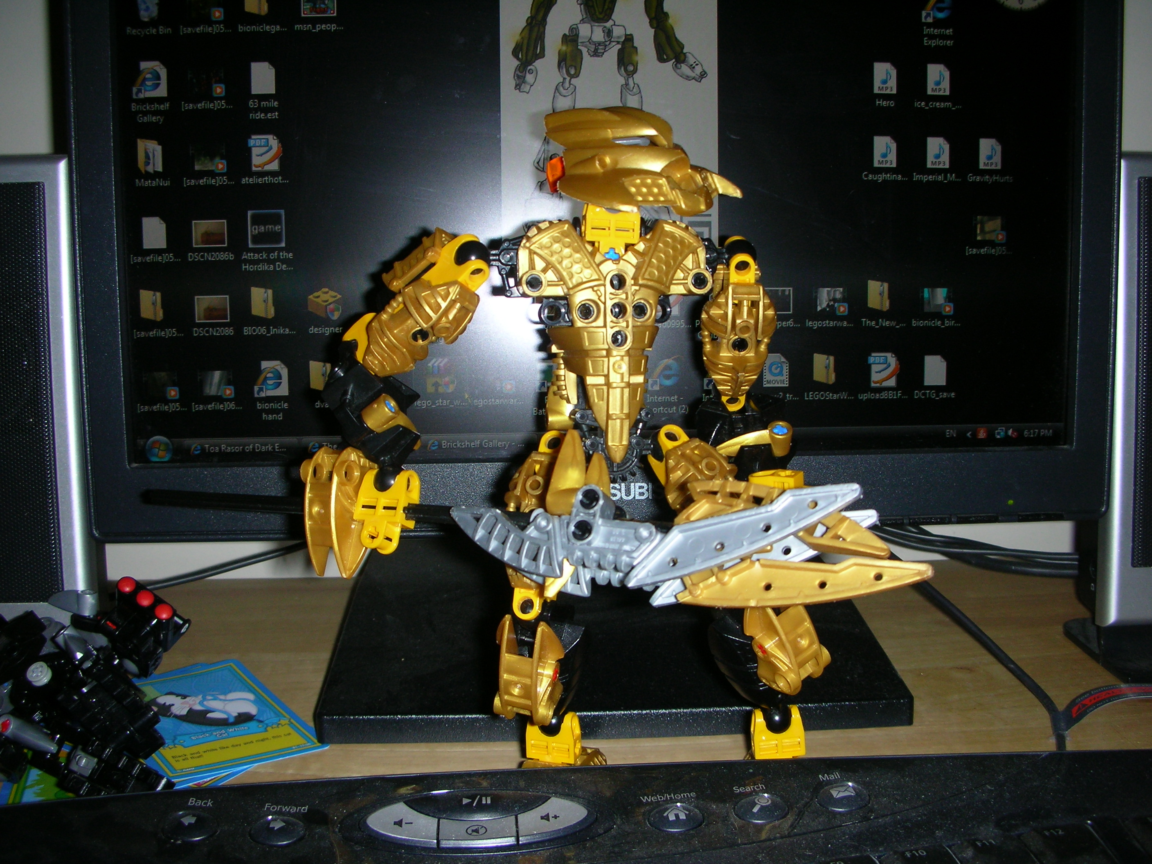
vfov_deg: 40.7
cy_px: 432
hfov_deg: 52.6
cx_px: 576
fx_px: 1165
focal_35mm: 35
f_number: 3
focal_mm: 5.8
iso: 50
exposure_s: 1/60.1
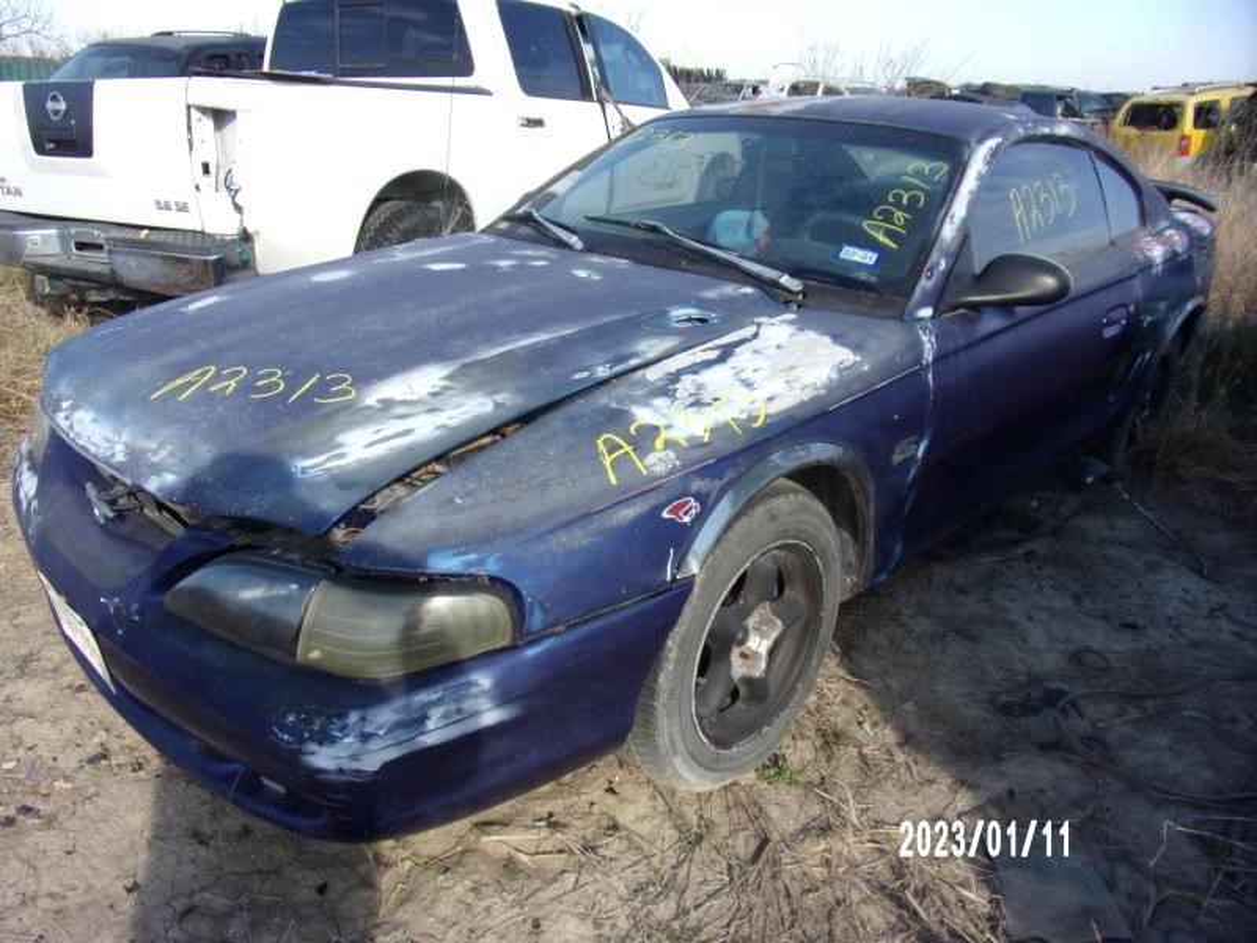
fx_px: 872
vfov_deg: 56.8
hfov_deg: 71.6
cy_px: 472
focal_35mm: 24
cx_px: 628
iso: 80
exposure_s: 1/450
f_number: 3.3
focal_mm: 4.3
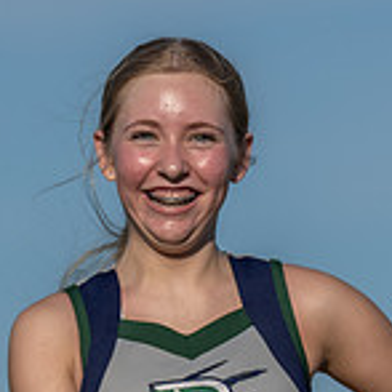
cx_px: 188
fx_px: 11454
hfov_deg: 2.0
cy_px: 444
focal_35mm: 894
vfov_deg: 2.0
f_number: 2.8
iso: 100
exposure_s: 1/5000
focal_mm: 200
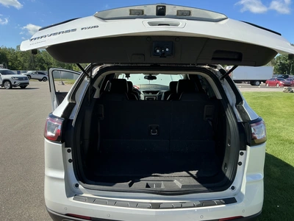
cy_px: 110
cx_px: 147
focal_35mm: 28
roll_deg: +0.0
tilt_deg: -5.7
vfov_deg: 49.7
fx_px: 238
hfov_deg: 63.4
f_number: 1.8
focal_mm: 3
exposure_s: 1/1144
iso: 25
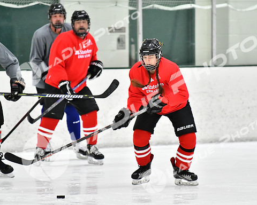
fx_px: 2457
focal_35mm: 323
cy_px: 102
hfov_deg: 6.0
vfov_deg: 4.8
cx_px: 140
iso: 5000
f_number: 2.8
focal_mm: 190
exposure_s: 1/1250
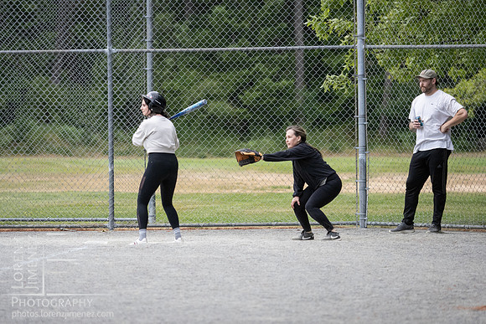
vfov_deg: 4.4
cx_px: 243
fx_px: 4237
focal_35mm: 314
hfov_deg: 6.6
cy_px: 181
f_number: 2.8
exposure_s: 1/1250
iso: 1250
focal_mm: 150
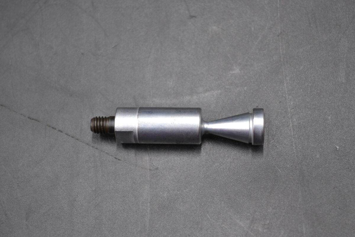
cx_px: 178
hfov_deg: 24.6
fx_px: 813
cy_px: 118
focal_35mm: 82
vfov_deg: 16.6
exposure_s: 1/30
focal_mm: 55
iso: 400
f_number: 5.6
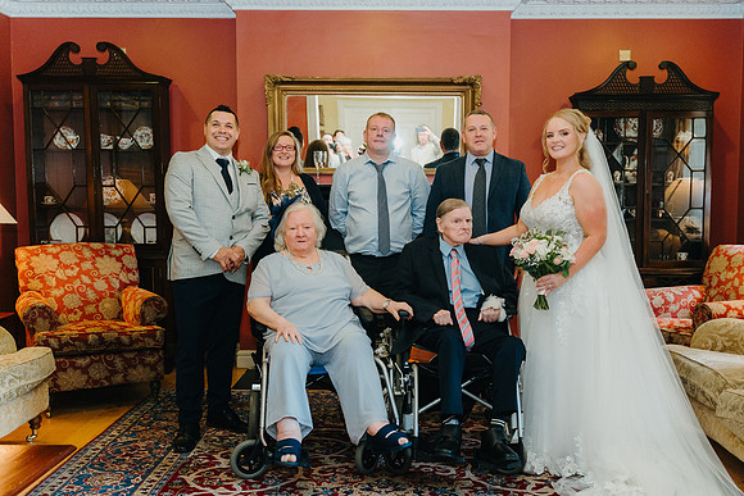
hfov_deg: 50.5
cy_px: 268
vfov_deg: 34.9
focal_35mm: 38
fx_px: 788
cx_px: 404
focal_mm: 35
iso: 2500
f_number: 2.8
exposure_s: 1/160
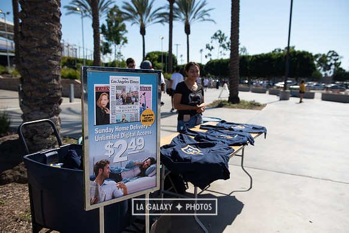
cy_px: 116
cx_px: 174
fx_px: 281
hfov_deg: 63.6
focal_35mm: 29
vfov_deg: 45.0
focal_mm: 29
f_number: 4
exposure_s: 1/2500
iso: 200
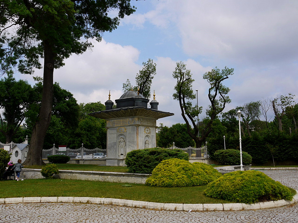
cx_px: 149
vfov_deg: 41.8
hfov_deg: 54.0
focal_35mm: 34
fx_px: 293
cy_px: 112
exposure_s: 1/320
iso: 100
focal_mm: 17
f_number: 9
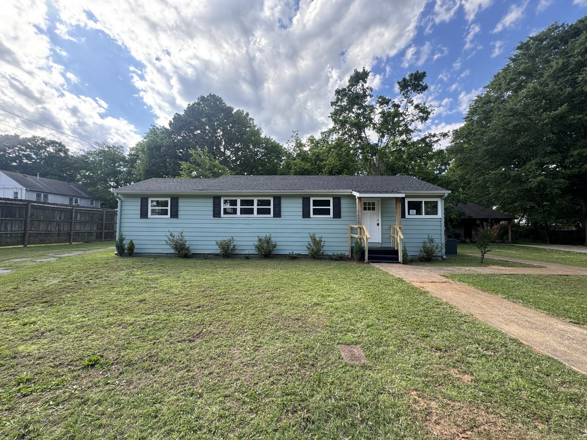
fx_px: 237
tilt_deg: +1.8
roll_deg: -1.1
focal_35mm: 14
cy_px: 220
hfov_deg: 102.1
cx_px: 294
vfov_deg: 85.7
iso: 40
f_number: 2.2
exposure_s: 1/321
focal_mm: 2.22
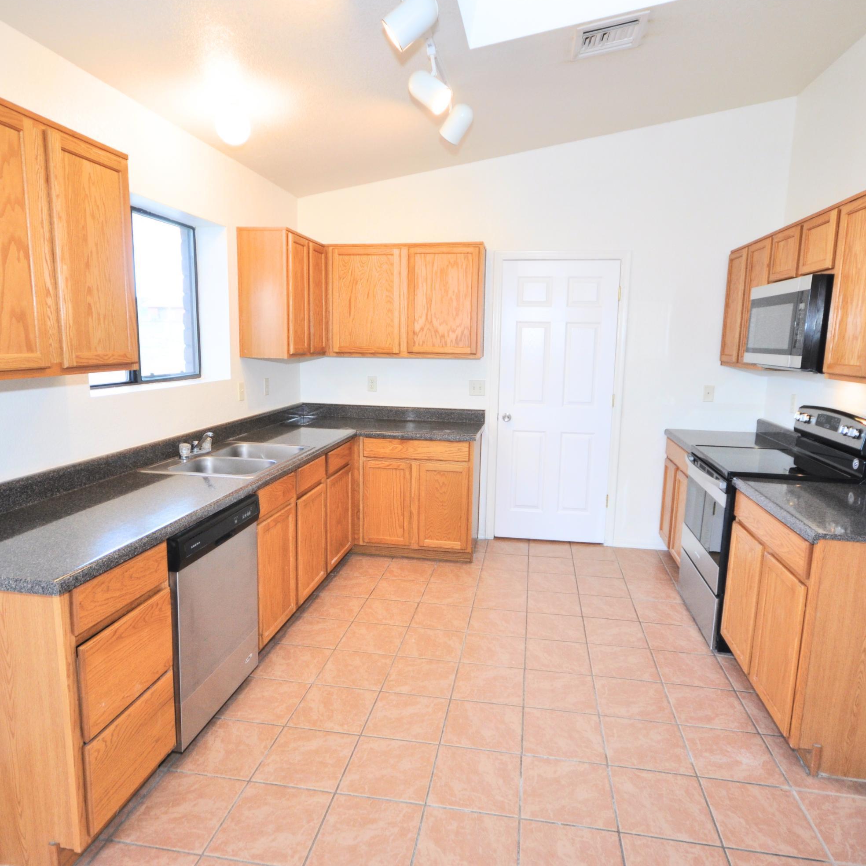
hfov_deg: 68.8
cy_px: 432
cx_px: 428
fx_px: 632
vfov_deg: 68.8
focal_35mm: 22
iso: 500
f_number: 4.2
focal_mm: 11.5
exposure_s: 1/60
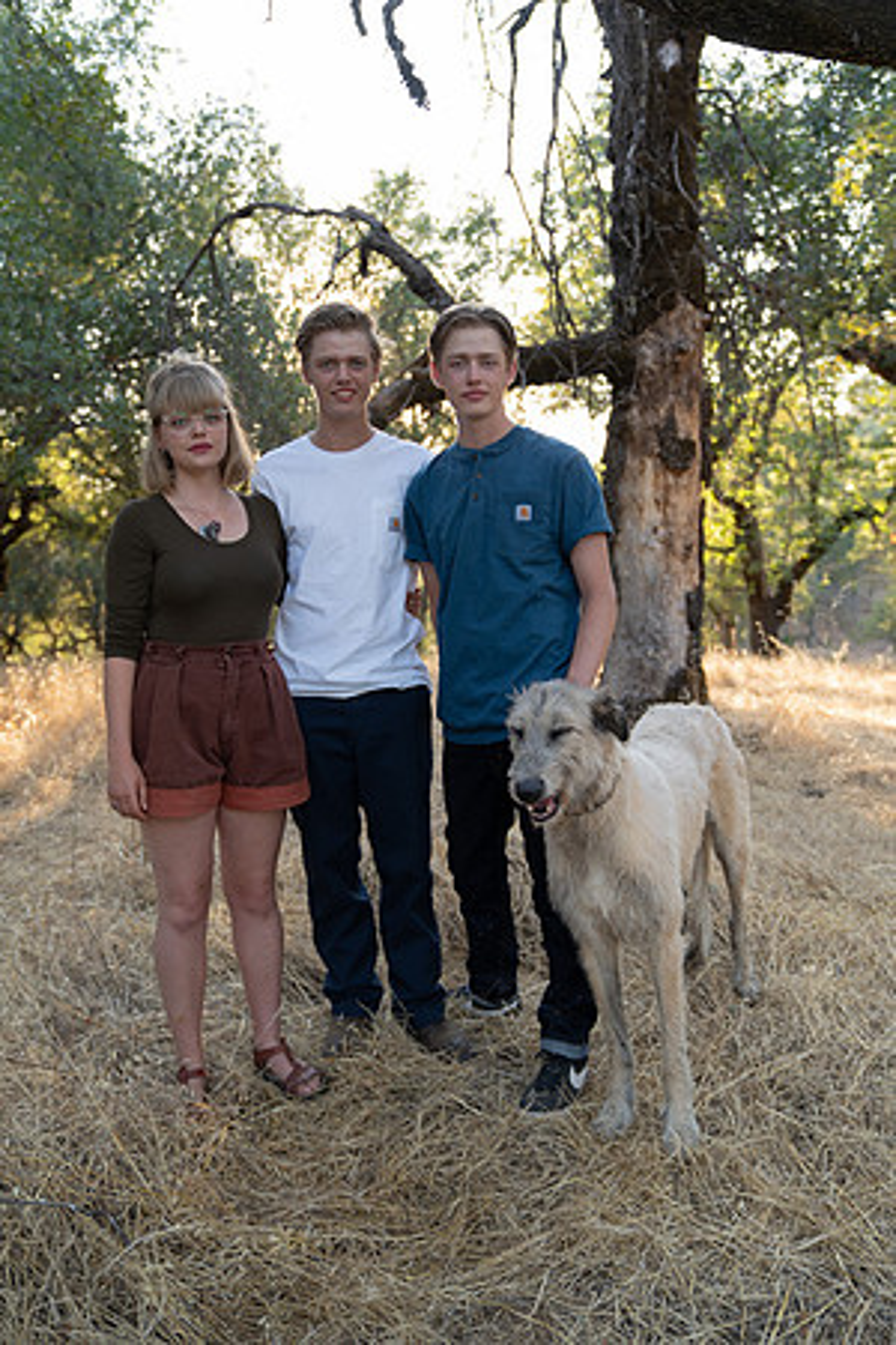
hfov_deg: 41.1
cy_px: 672
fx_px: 1195
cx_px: 448
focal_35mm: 32
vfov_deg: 58.7
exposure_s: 1/160
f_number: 2.8
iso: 250
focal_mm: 32
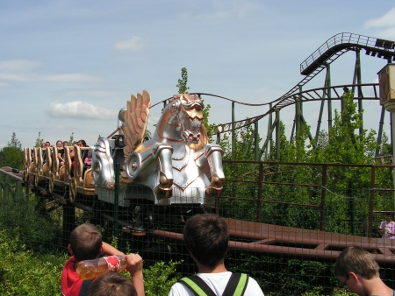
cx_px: 198
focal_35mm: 36
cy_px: 148
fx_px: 411
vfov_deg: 39.7
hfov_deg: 51.3
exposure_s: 1/800
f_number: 4.8
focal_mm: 6
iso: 64
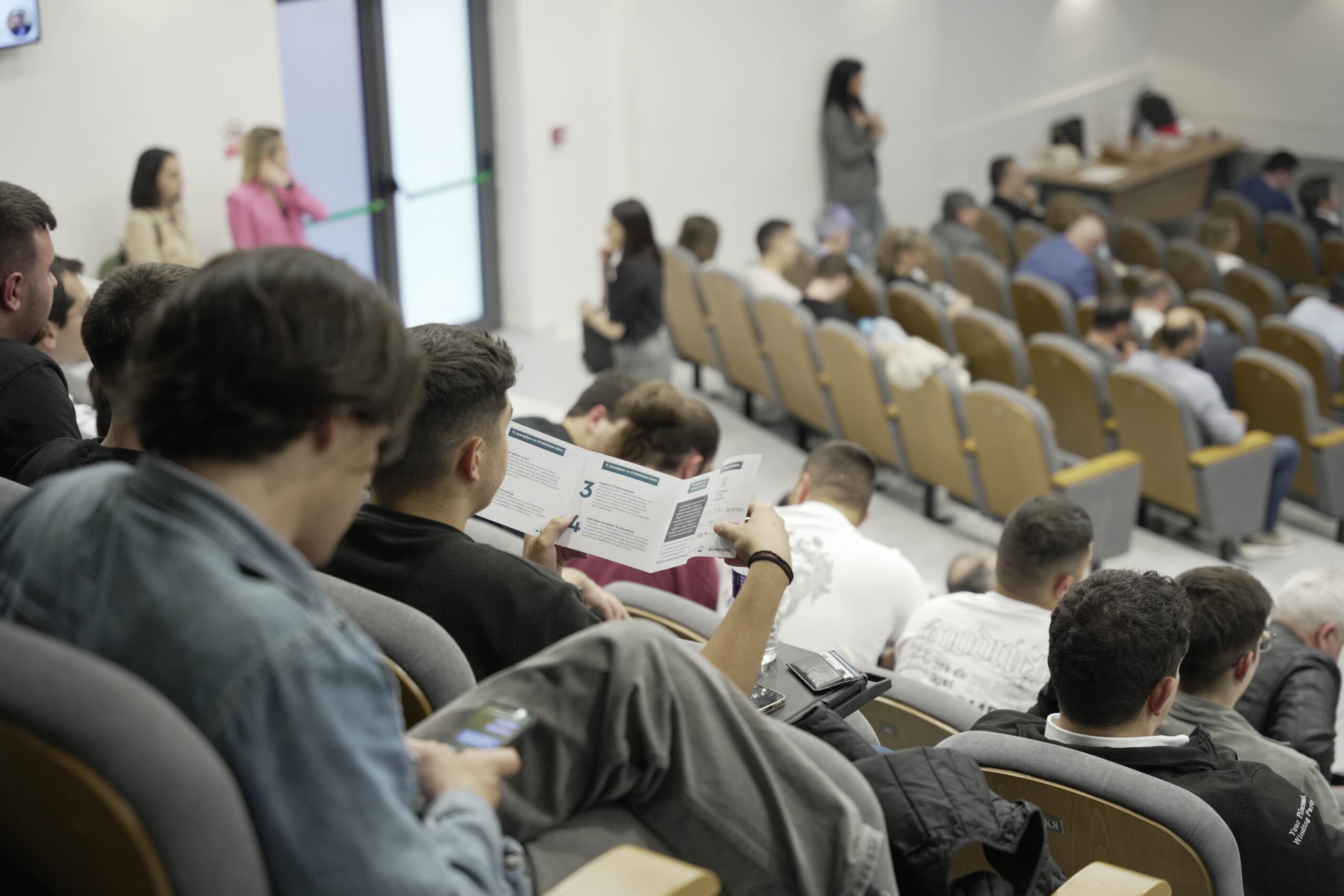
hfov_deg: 28.8
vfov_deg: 19.5
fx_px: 2613
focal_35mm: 70
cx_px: 672
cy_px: 448
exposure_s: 1/125
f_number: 2.8
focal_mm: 70
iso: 2000
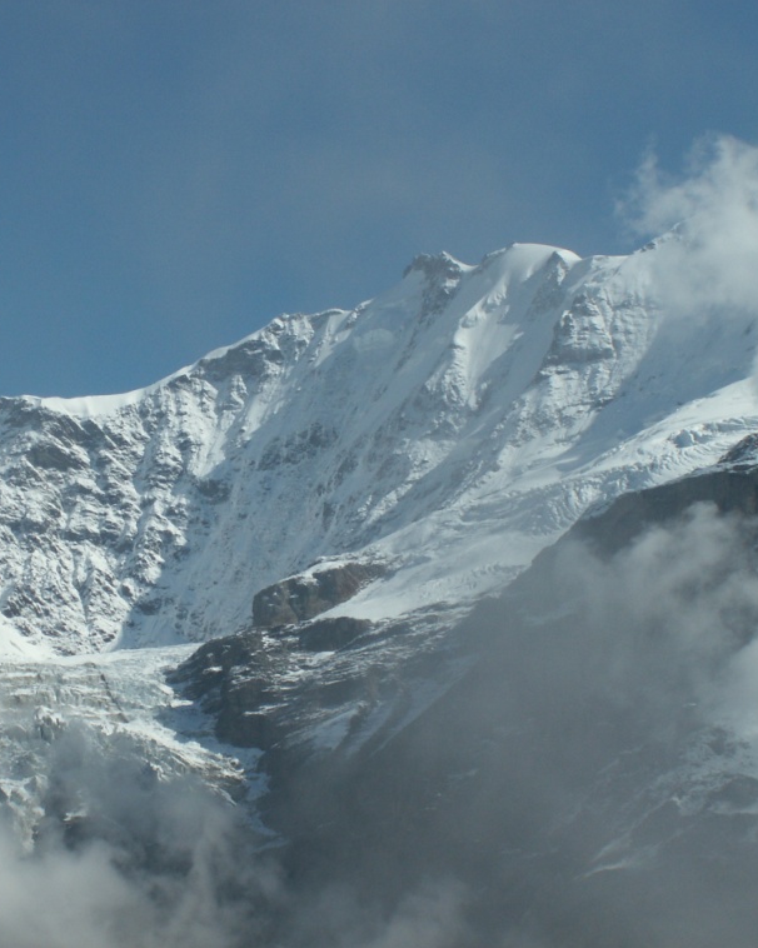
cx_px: 221
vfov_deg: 21.0
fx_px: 2553
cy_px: 470
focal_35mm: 91
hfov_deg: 16.8
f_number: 8
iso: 50
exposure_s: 1/320
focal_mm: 11.55
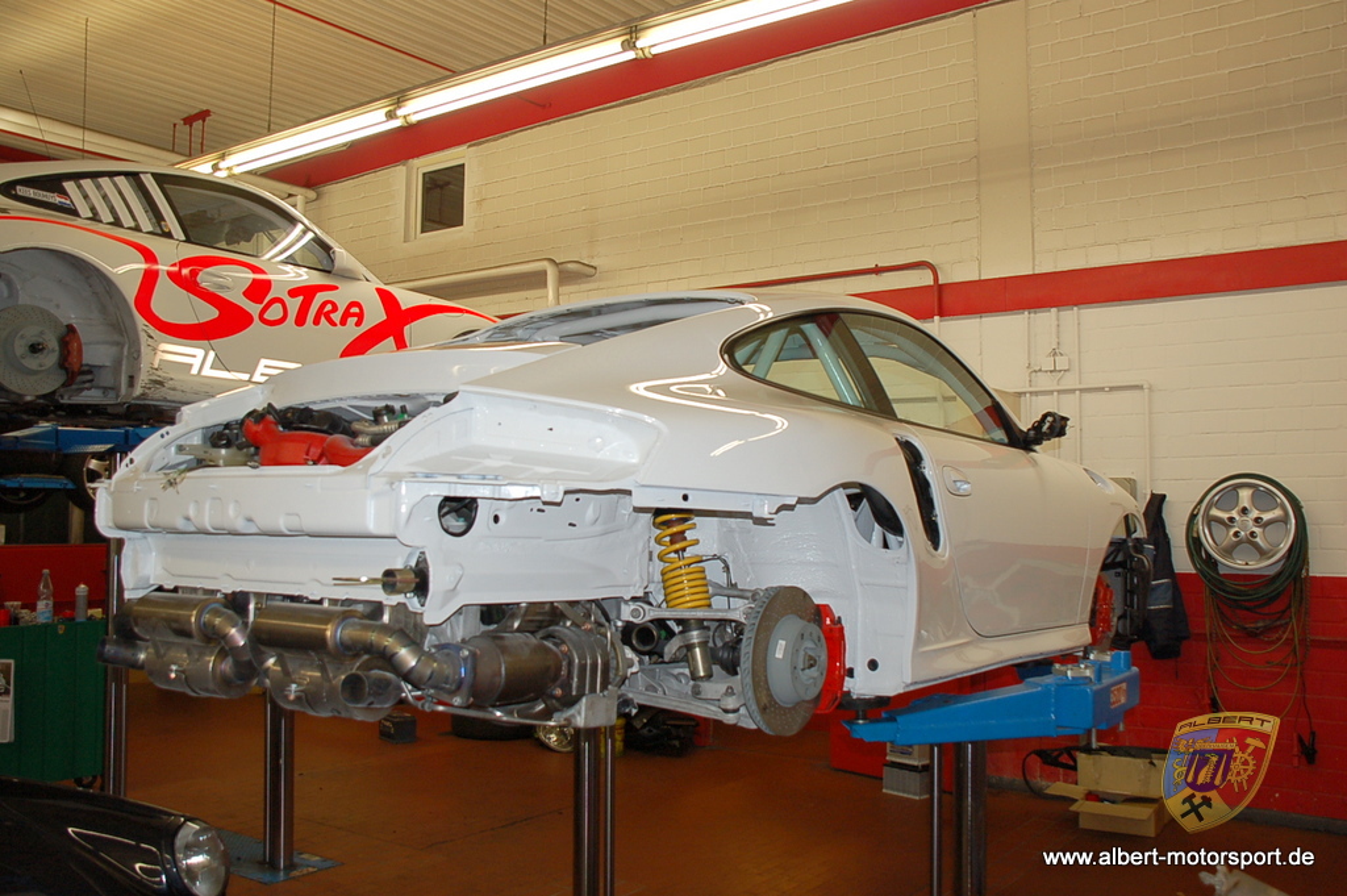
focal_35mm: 32
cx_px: 674
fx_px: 1178
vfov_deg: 41.6
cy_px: 448
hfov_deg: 59.5
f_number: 3.5
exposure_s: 1/60
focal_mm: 21
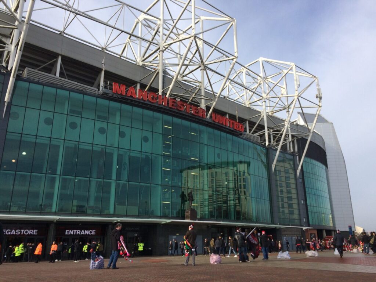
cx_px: 188
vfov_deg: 48.2
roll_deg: +0.6
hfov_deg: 61.7
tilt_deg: +16.4
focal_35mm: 29
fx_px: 315
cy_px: 141
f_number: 2.2
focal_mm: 4.15
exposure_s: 1/1282
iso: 32
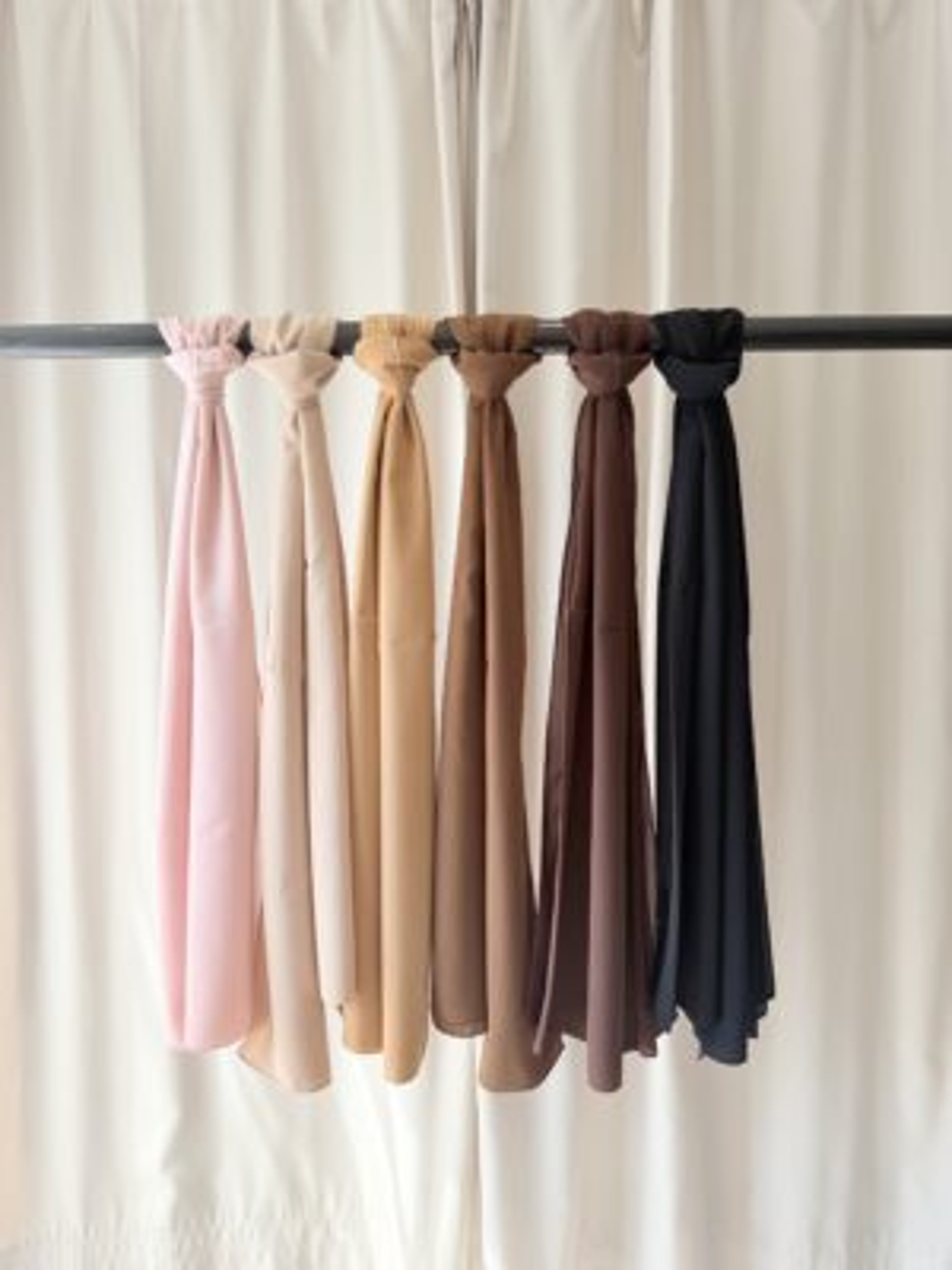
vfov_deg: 71.6
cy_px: 635
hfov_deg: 56.8
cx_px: 476
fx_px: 880
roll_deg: -0.7
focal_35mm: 24
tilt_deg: -2.3
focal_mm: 6.76
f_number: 1.78
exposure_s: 1/654
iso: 80
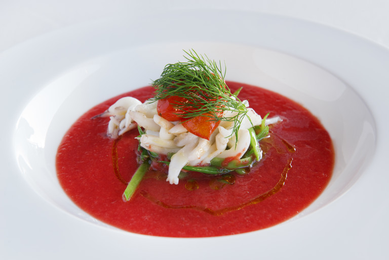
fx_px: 756
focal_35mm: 70
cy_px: 130
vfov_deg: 19.5
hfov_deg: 28.8
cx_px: 194
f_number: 10
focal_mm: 70
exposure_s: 1/100
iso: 800
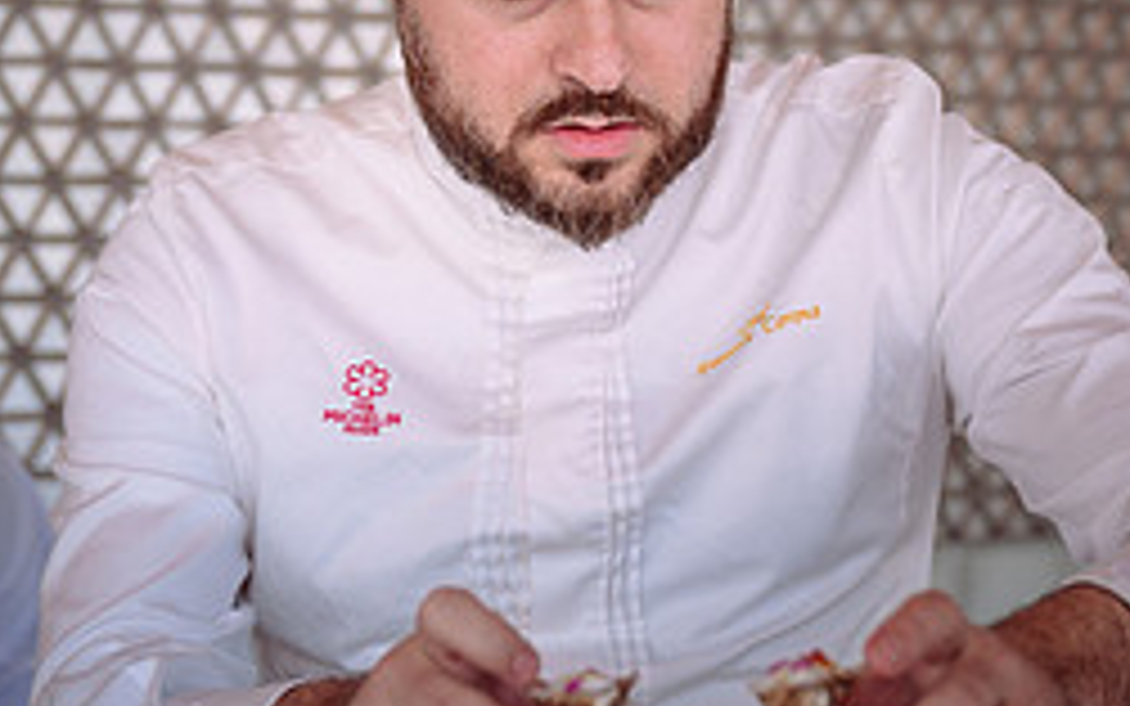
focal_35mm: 103
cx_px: 747
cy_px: 395
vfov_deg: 12.7
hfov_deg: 20.1
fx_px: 3173
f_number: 2.8
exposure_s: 1/100
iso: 64
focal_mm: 41
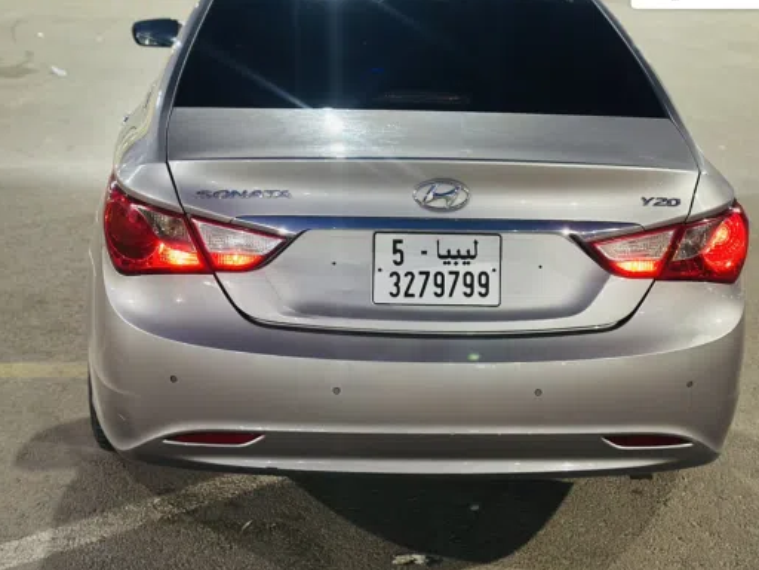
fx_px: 1316
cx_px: 408
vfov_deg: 24.4
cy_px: 223
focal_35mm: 60
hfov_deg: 32.2
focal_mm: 6.86
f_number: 1.78
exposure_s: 1/33
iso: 400
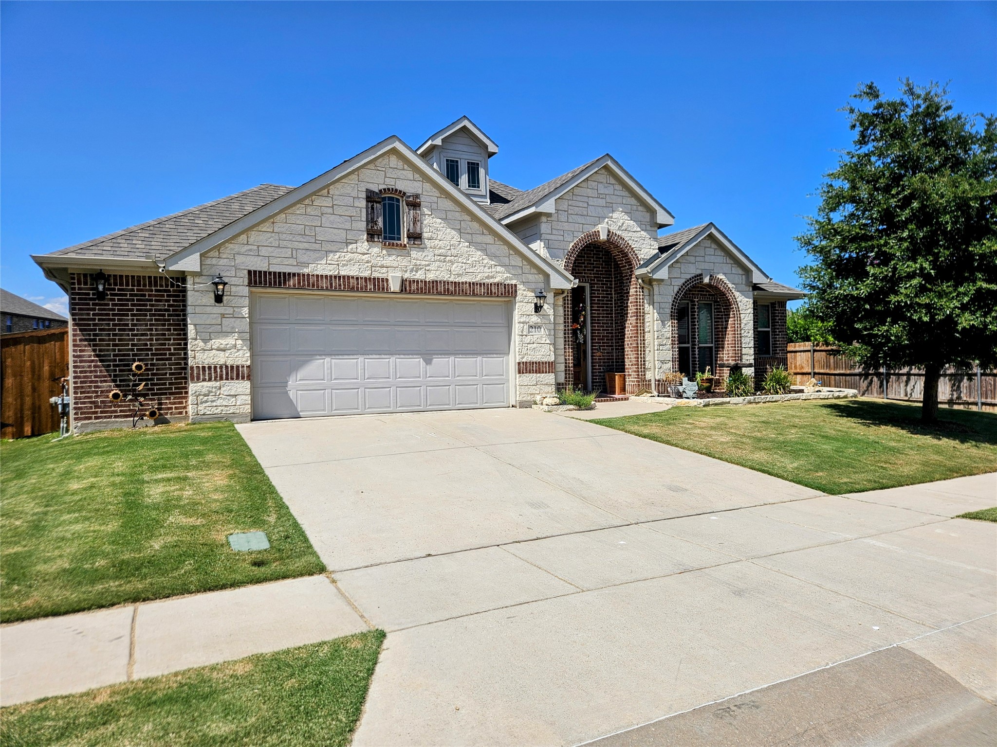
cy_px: 374
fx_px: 662
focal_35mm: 23
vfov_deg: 58.9
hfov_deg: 73.9
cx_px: 498
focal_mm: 5.4
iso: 25
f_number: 1.8
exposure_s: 1/3667
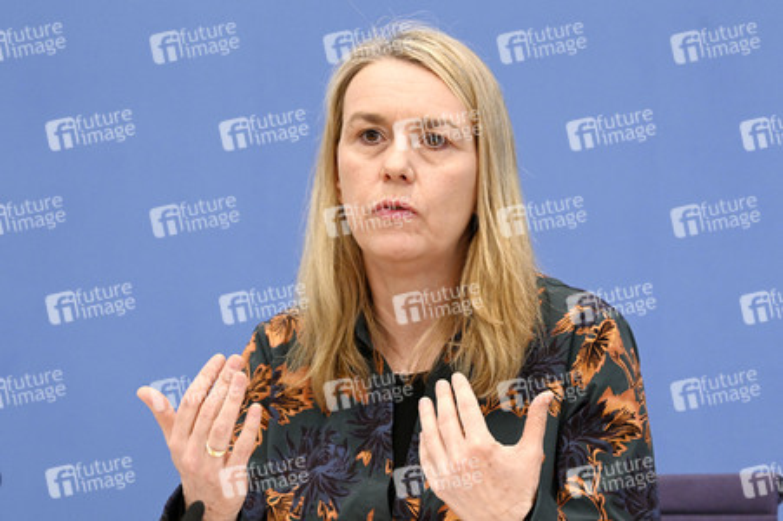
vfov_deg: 13.0
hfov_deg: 19.5
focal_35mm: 105
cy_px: 260
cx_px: 392
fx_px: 2282
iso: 5000
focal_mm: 105
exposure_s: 1/800
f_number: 5.6
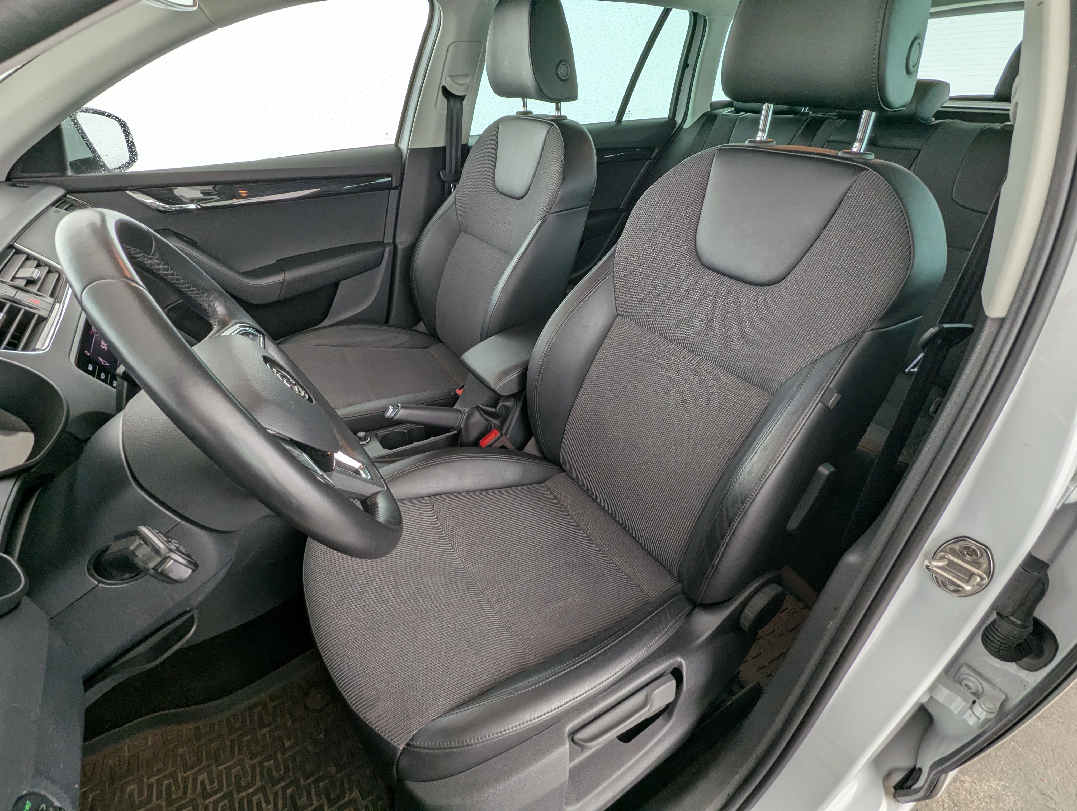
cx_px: 538
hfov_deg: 94.4
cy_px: 406
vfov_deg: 78.2
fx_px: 499
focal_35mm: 16
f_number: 2.2
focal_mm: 2.35
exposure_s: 1/41.2
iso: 49
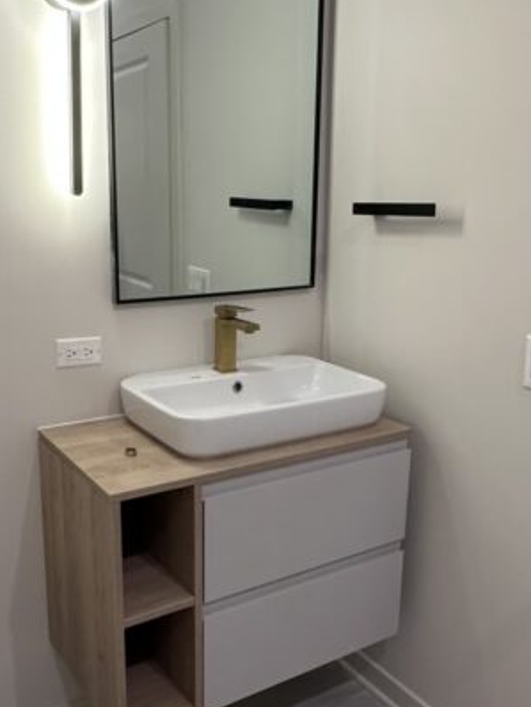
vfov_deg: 51.3
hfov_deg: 39.6
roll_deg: +0.8
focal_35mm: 36
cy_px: 357
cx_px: 220
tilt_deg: -12.3
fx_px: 736
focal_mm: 2.22
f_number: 2.2
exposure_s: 1/60
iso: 160
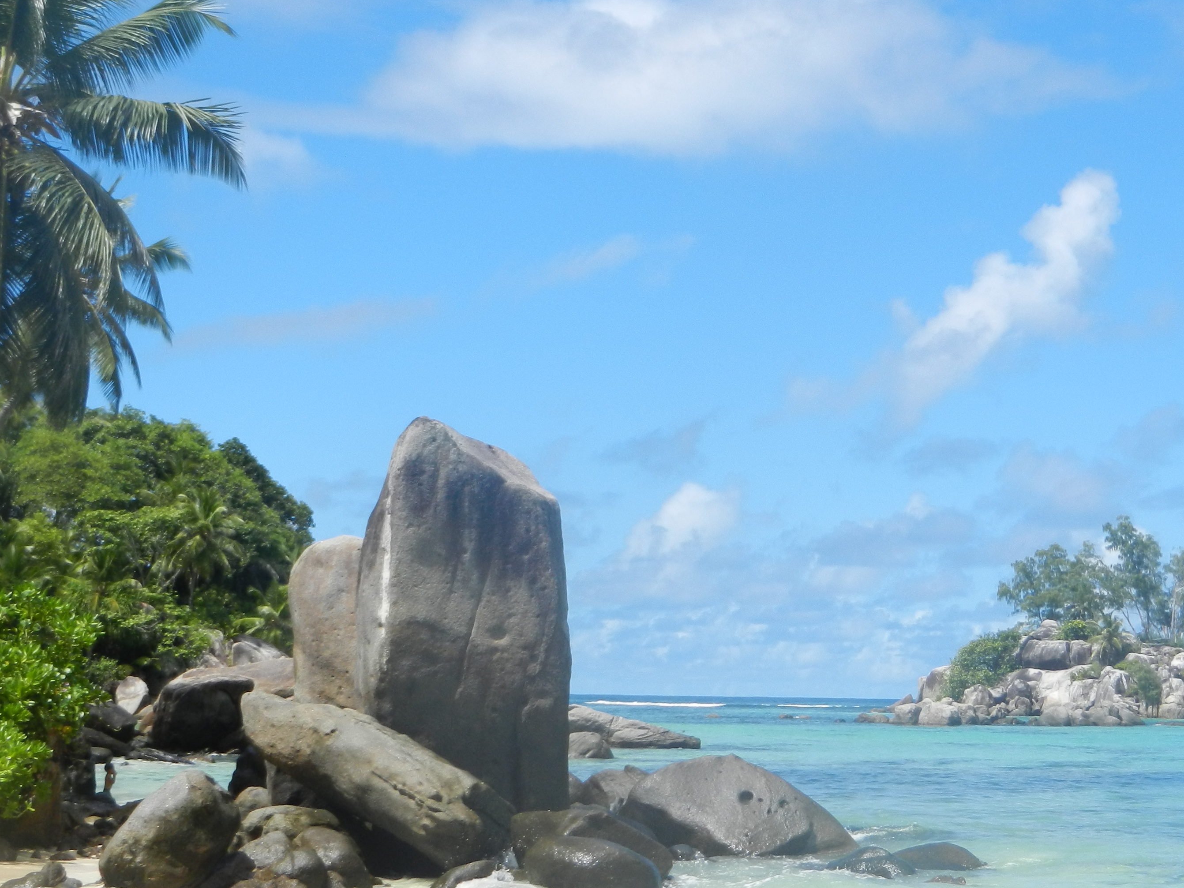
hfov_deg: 24.6
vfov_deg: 18.6
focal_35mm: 79
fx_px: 2702
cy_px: 303
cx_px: 777
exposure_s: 1/1250
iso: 160
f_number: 4.4
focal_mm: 9.4
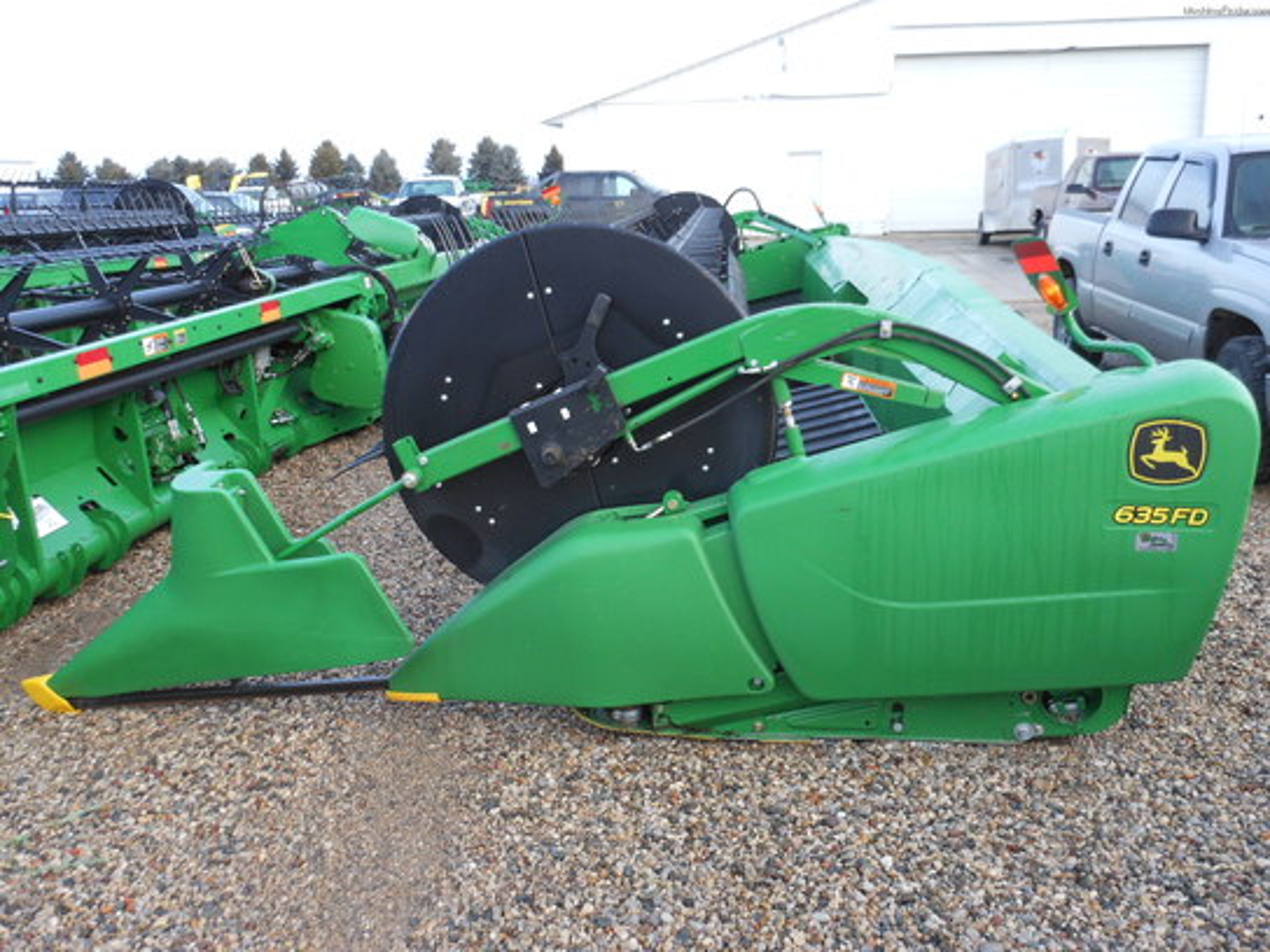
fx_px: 1211
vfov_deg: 42.9
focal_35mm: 33
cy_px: 476
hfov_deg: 55.4
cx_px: 635
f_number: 4
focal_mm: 5.9
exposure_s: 1/30
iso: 125
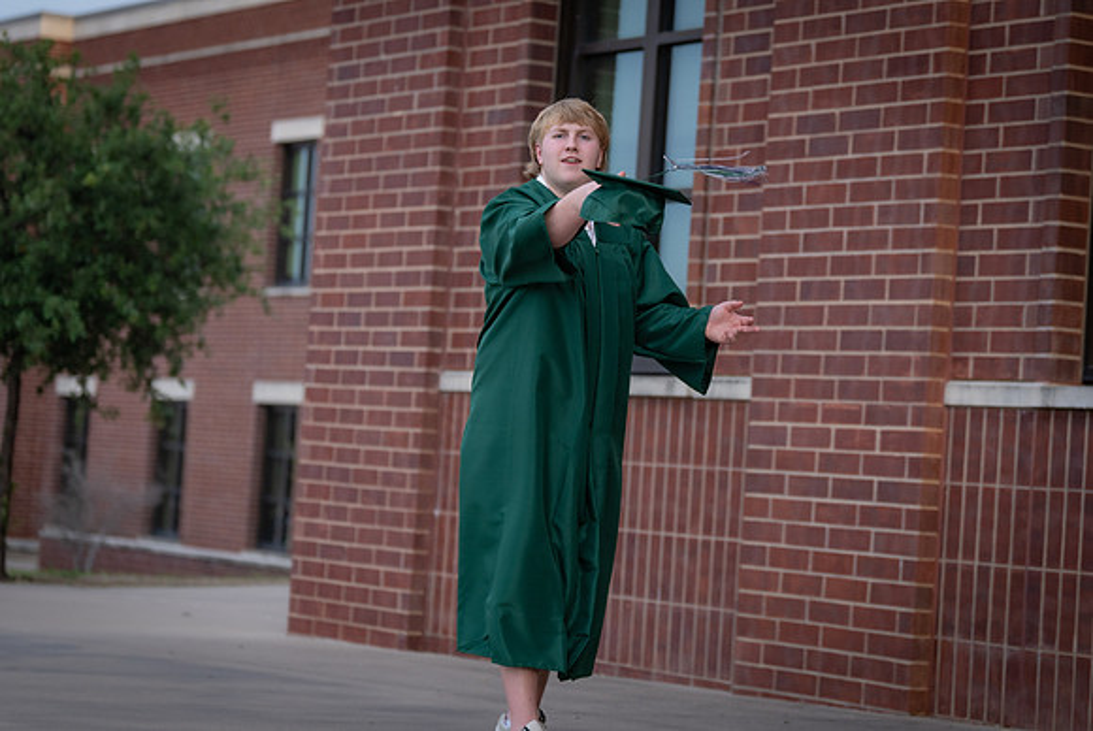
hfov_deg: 19.6
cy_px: 289
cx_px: 564
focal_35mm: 104
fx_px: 3166
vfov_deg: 13.2
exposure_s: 1/1000
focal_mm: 86
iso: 400
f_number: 2.8
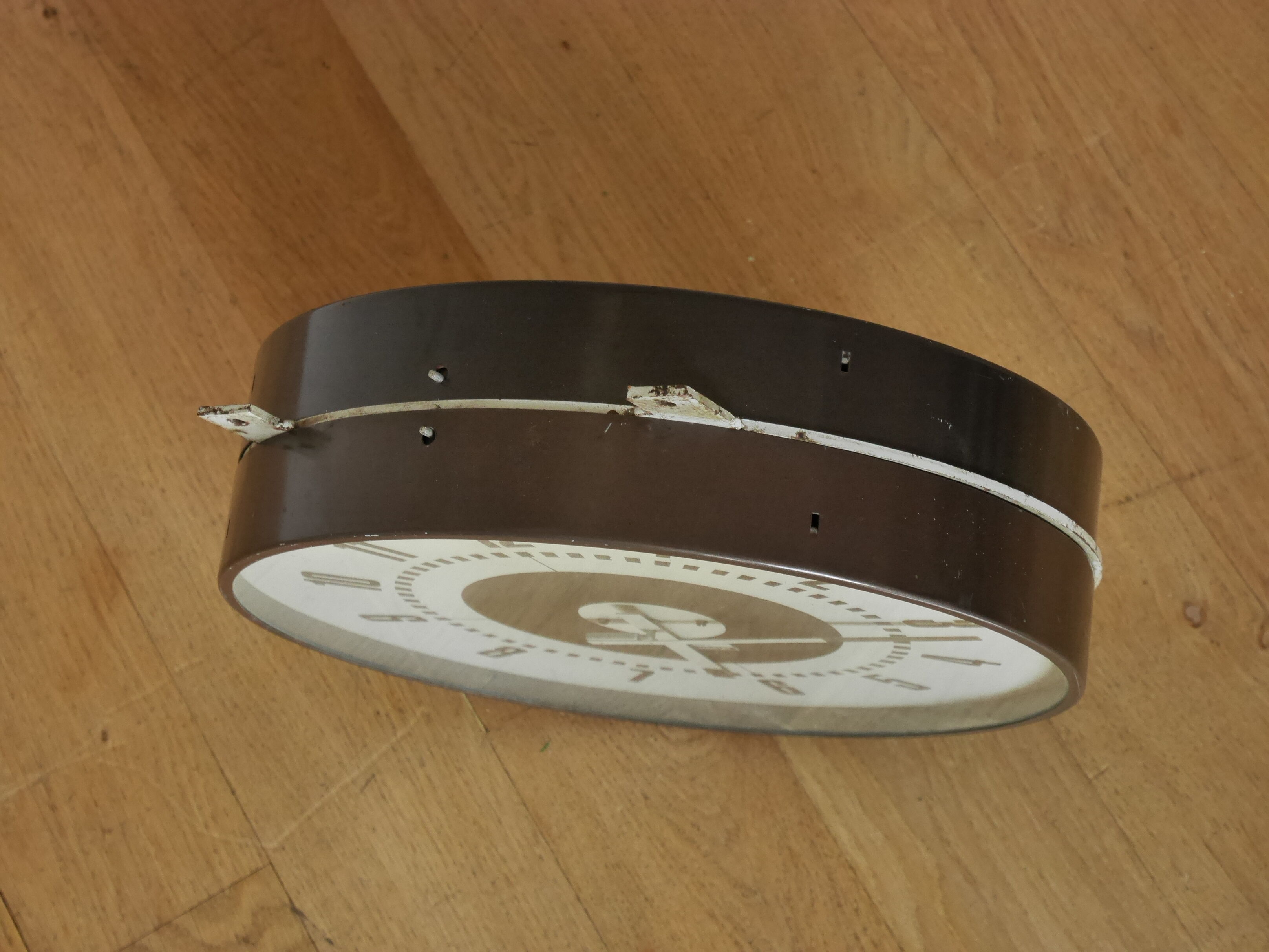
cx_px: 634
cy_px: 476
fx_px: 2346
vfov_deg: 22.9
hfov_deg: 30.3
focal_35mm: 64
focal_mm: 32
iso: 2000
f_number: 5.6
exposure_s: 1/80
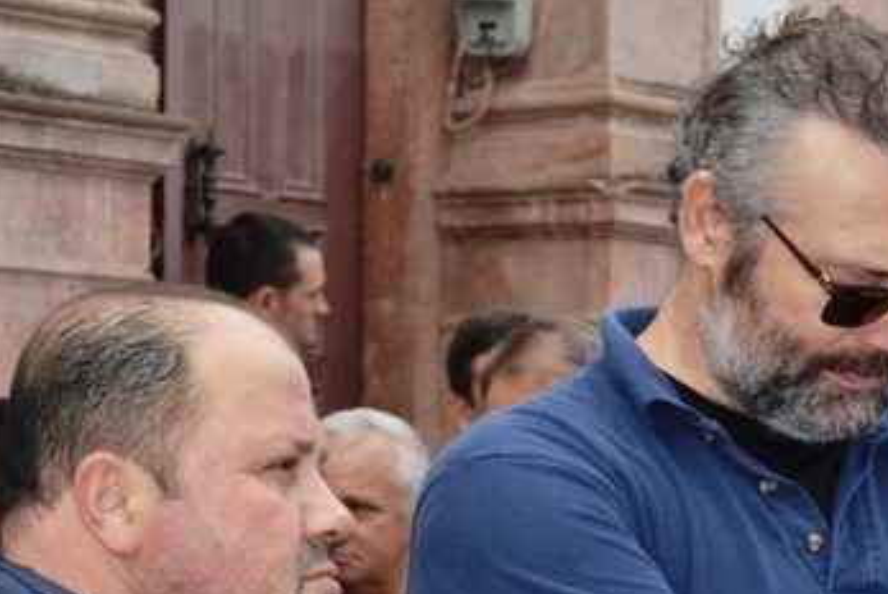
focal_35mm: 168
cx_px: 839
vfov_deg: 8.1
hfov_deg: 12.1
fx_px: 4147
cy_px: 623
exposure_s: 1/200
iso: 100
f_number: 5
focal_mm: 38
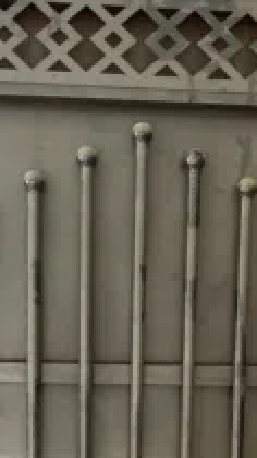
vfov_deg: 36.8
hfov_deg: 22.2
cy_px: 386
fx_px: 655
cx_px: 126
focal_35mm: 54
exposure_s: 1/36
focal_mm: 5.7
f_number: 1.5
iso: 640
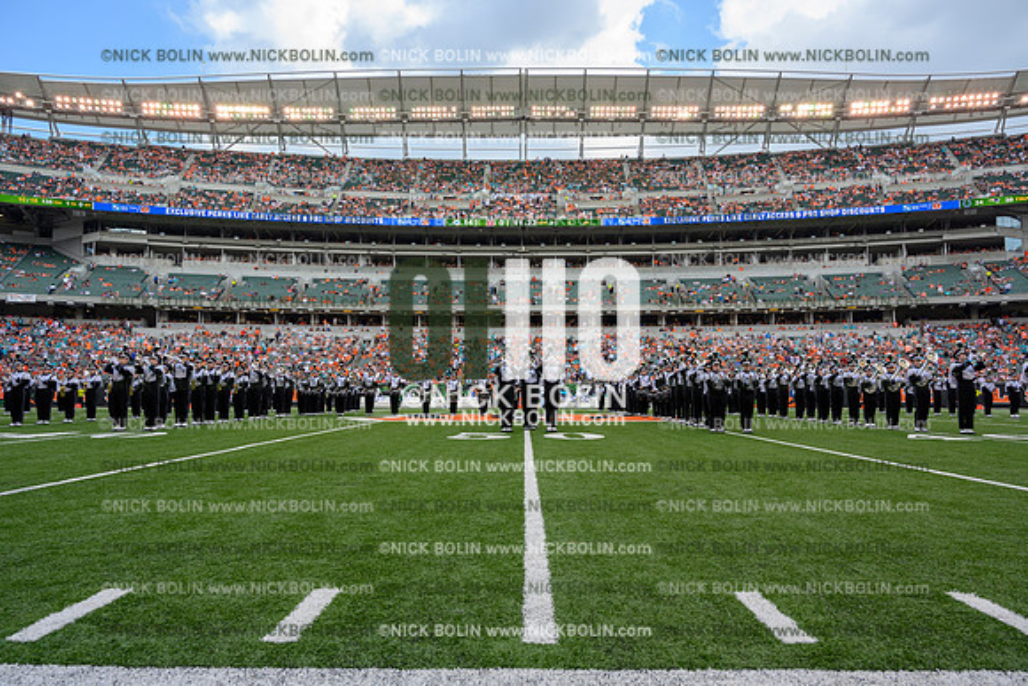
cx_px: 514
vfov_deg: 53.2
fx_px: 685
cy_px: 343
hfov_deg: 73.7
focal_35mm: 24
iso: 80
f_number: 7.1
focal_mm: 24
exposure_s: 1/80
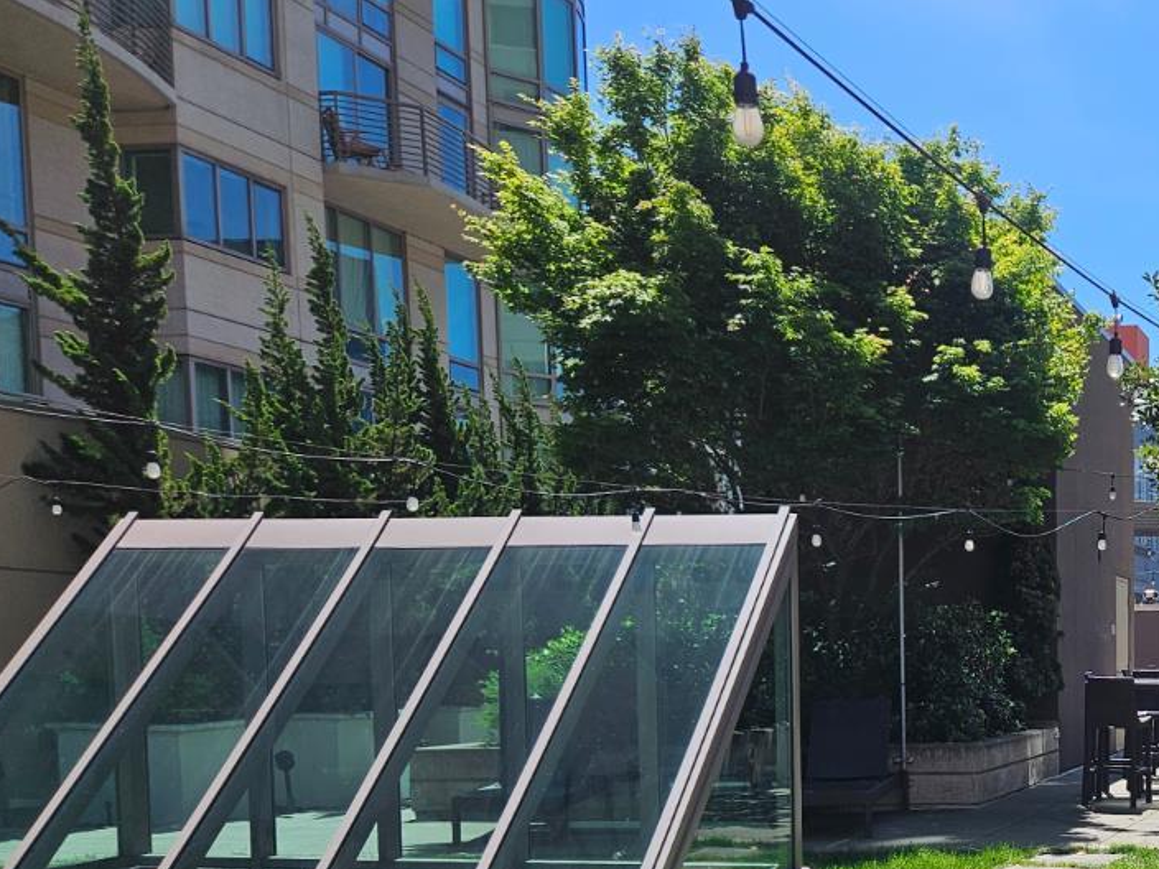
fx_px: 1641
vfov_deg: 28.5
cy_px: 792
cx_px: 1192
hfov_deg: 34.8
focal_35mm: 49
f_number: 1.8
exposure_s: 1/2000
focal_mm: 5.4
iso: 25
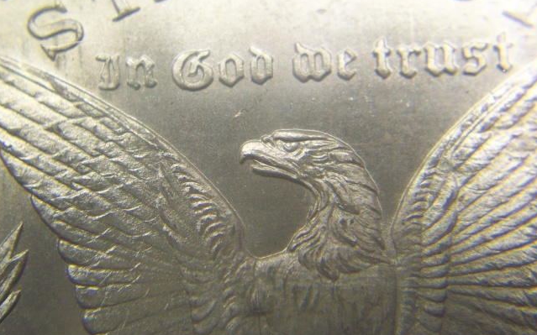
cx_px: 286
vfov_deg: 25.8
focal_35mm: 50
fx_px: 732
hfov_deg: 40.3
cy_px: 157
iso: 80
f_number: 2.8
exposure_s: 1/60.5
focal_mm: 6.2
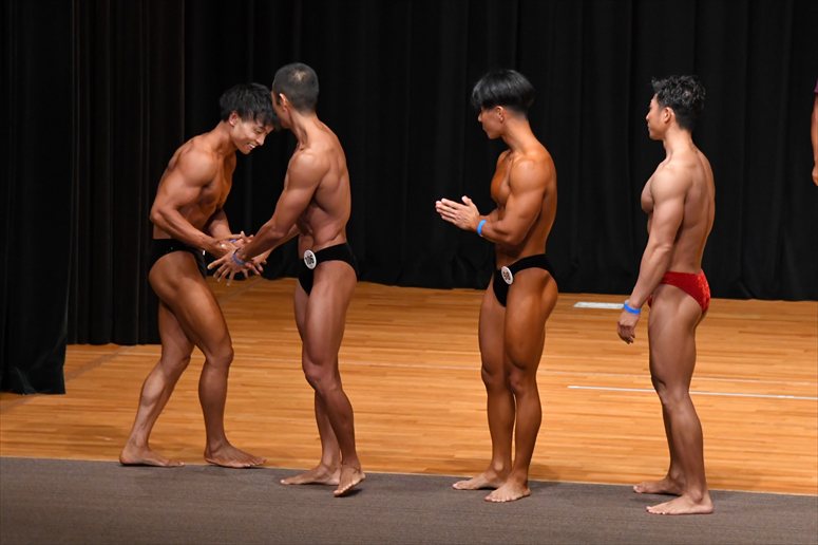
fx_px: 4928
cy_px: 272
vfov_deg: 6.3
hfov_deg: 9.5
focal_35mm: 217
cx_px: 409
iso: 5000
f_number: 5.6
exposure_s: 1/400
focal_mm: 145
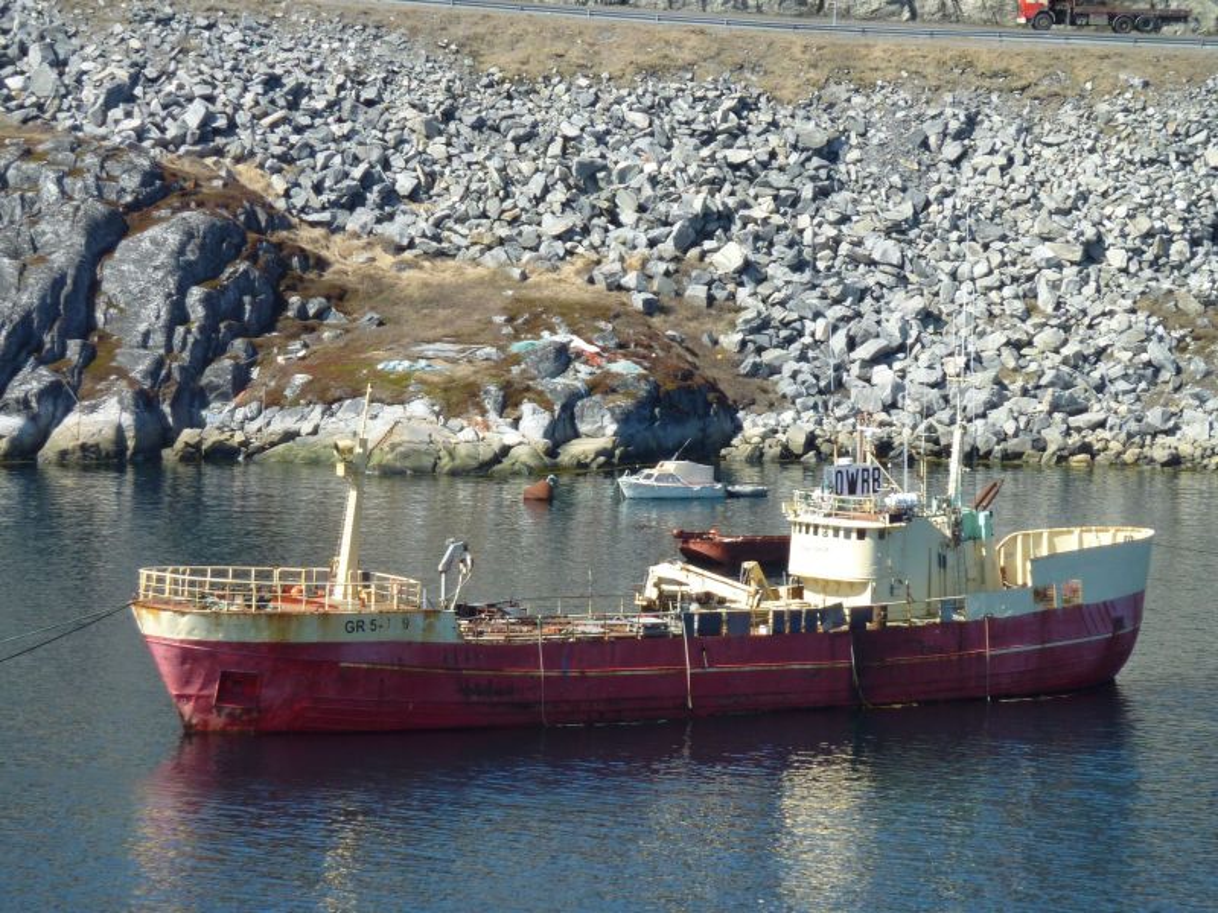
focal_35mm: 225
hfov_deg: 8.8
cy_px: 456
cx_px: 609
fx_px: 7917
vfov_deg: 6.6
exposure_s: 1/400
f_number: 4.6
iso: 80
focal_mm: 37
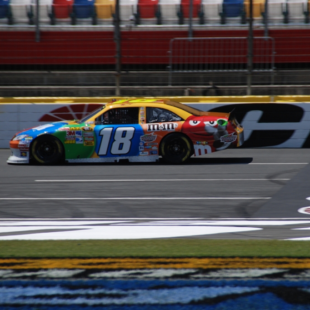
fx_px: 3881
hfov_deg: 4.6
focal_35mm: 383
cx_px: 188
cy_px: 155
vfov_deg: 4.6
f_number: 6.3
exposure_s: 1/1000
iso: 180
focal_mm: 200
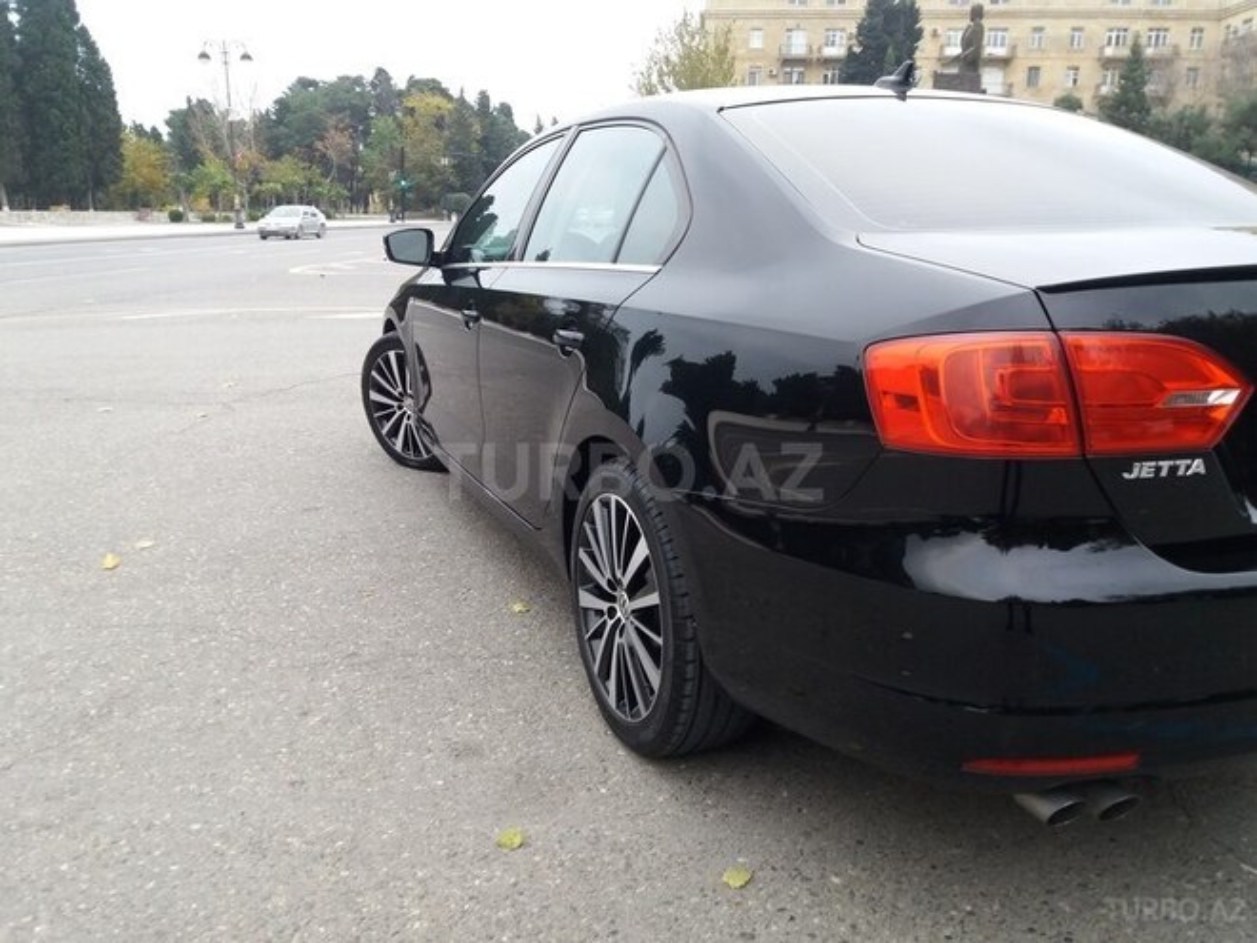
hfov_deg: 63.4
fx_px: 1017
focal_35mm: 28
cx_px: 628
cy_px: 472
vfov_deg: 49.7
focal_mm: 3.7
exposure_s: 1/50
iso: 80
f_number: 1.9
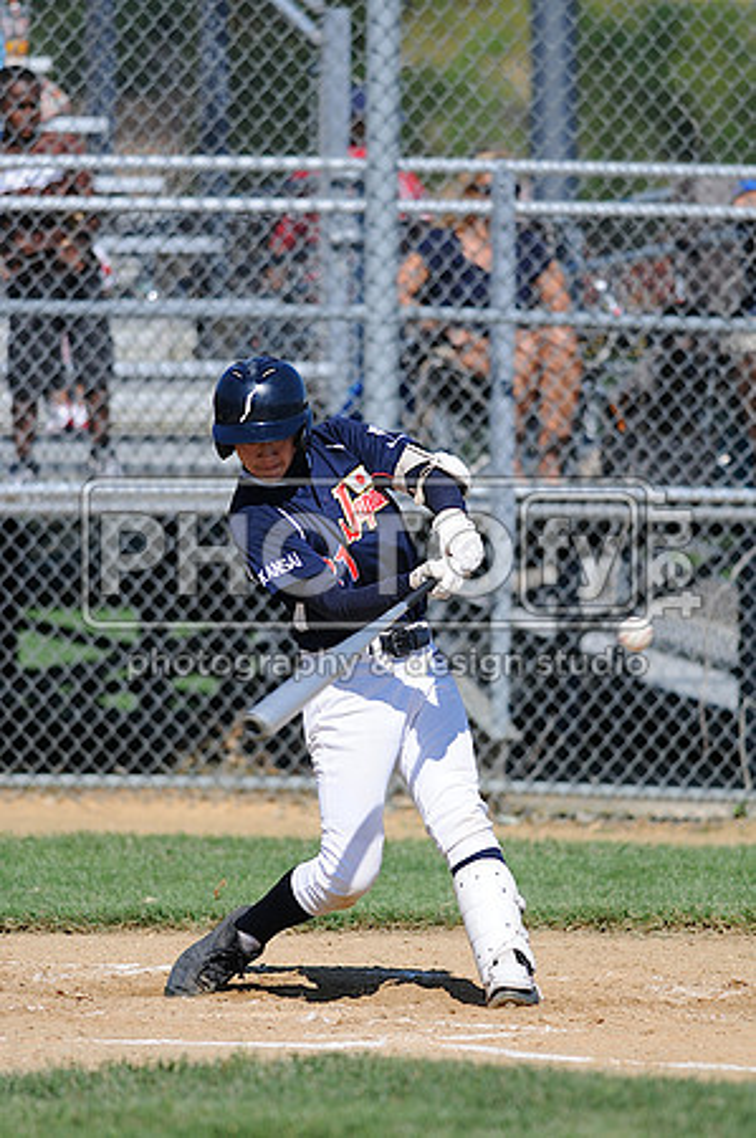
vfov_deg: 4.6
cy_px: 569
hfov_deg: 3.0
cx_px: 378
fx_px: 14207
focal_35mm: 450
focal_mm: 300
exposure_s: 1/2000
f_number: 4
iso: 200
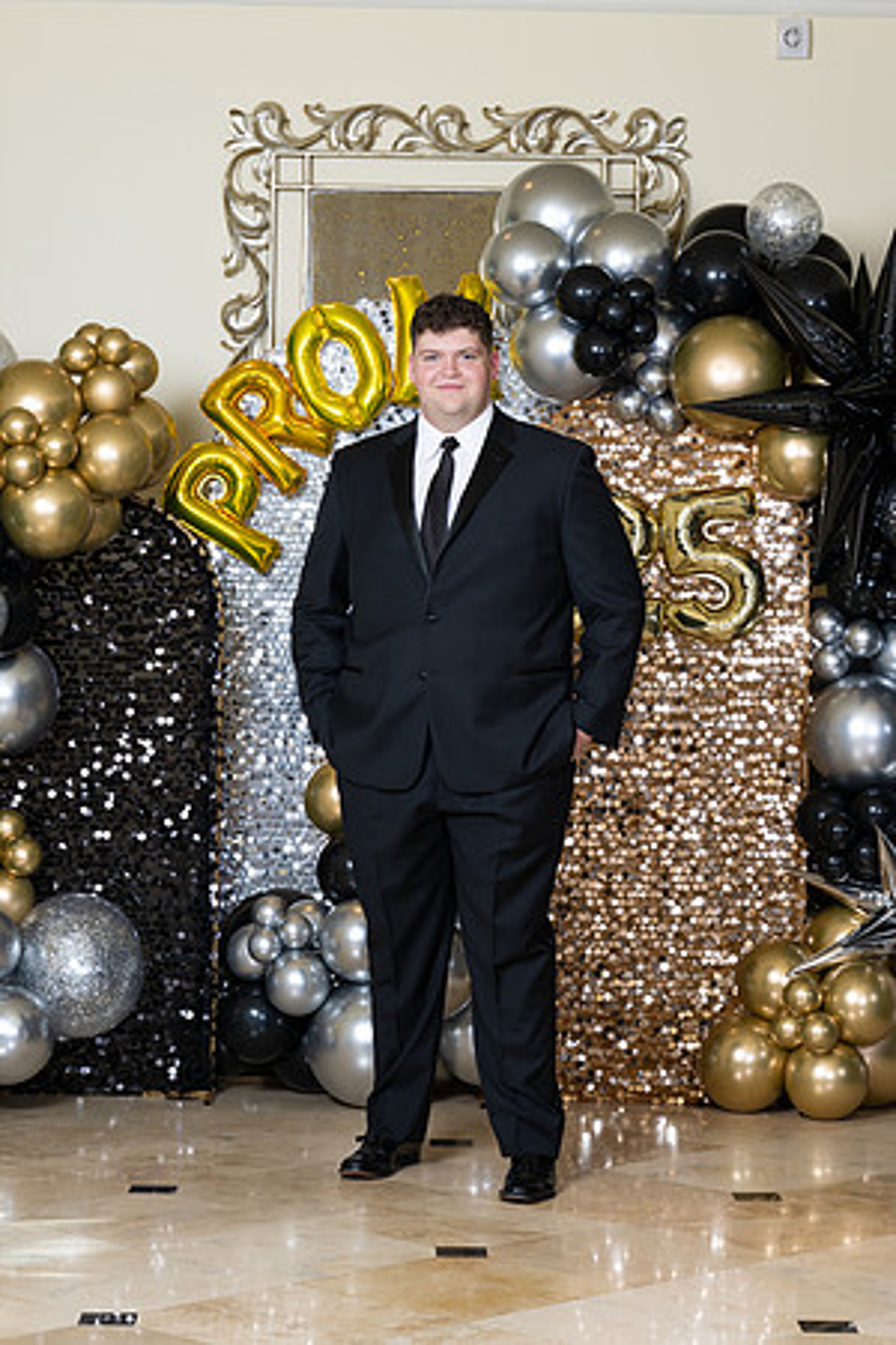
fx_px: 3621
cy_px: 672
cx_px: 448
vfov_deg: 21.0
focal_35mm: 97
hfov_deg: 14.1
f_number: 8
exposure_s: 1/100
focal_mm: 97
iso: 320
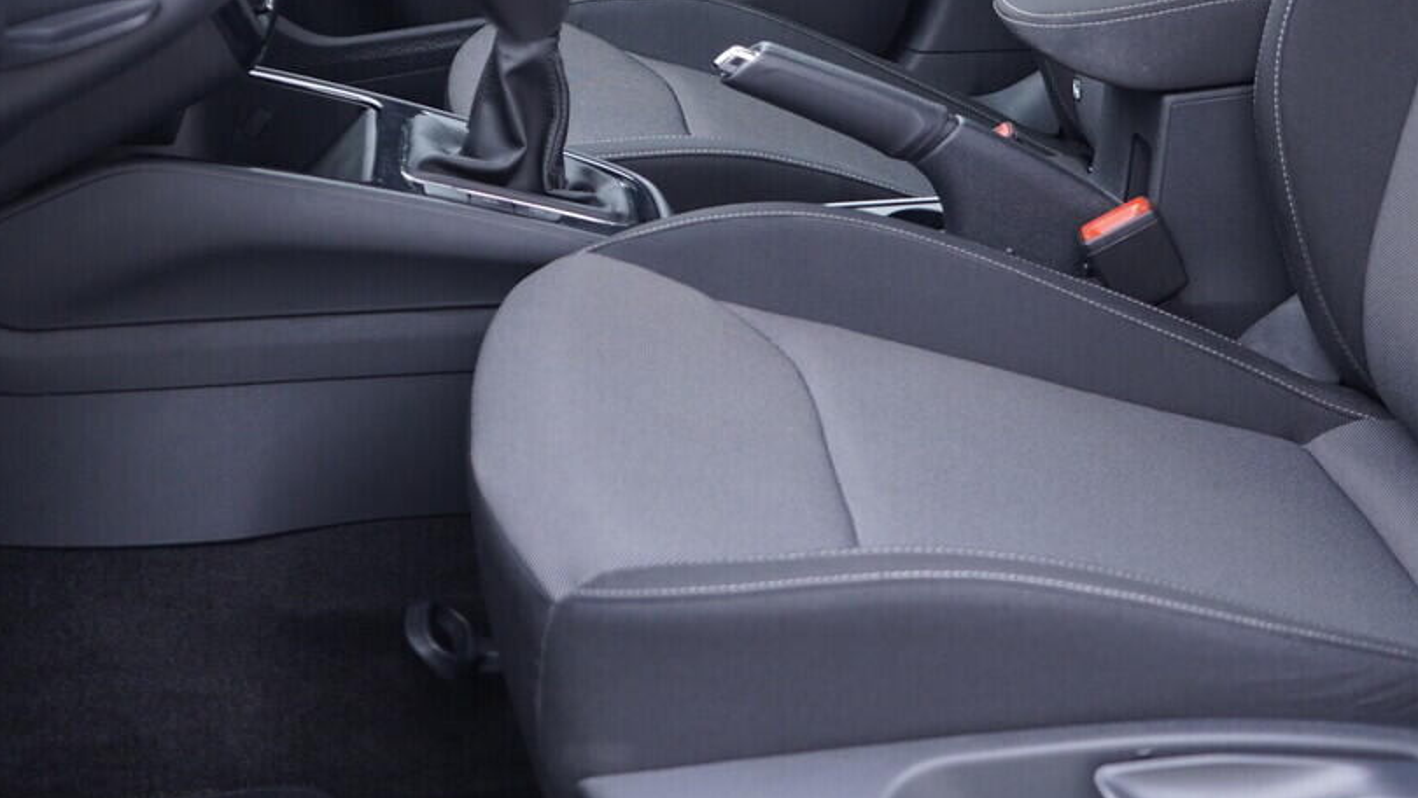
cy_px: -35
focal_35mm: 67
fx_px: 2520
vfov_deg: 17.5
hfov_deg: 31.4
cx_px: 765
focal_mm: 24
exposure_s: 1/40
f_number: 2.8
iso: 250
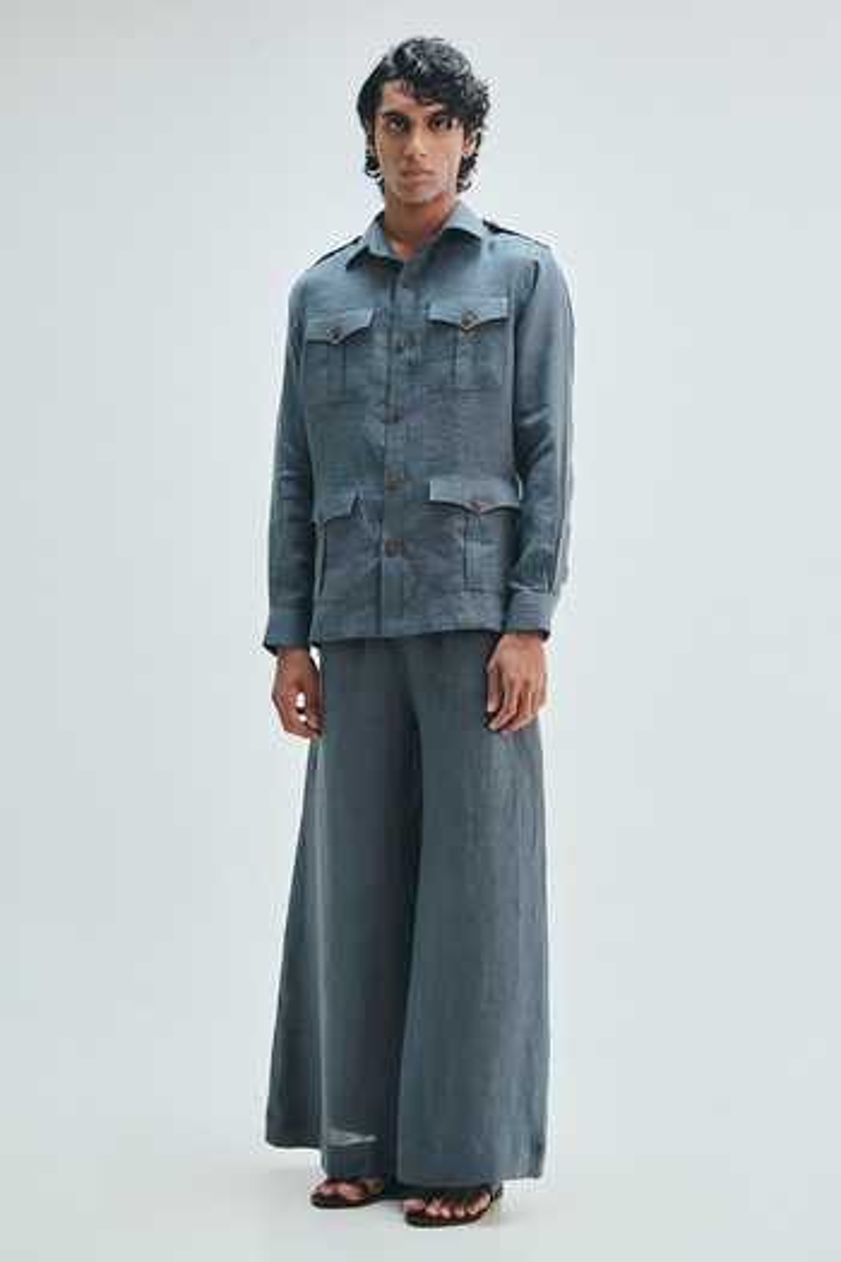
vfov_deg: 33.4
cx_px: 420
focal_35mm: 60
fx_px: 2102
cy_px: 631
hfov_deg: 22.6
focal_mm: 60
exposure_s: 1/125
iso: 400
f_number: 8
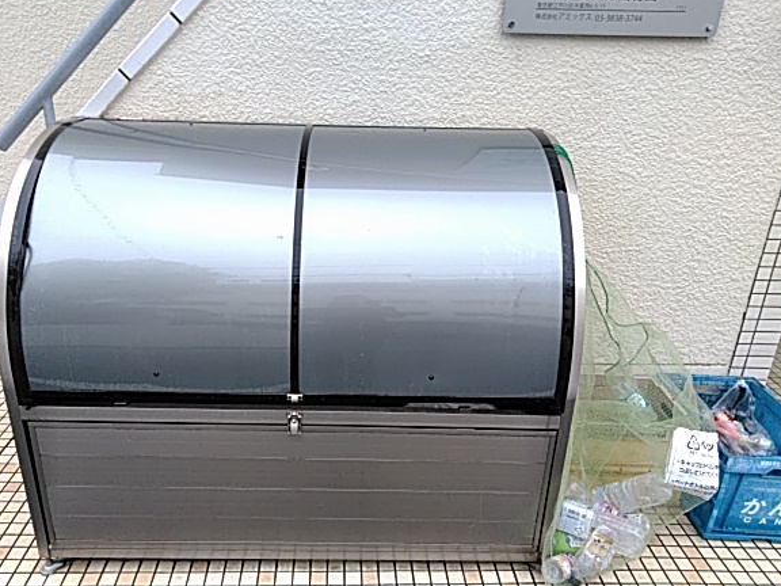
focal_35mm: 30
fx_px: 677
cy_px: 309
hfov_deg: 59.9
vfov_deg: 46.8
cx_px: 359
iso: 219
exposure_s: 1/125
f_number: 2.2
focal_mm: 3.46
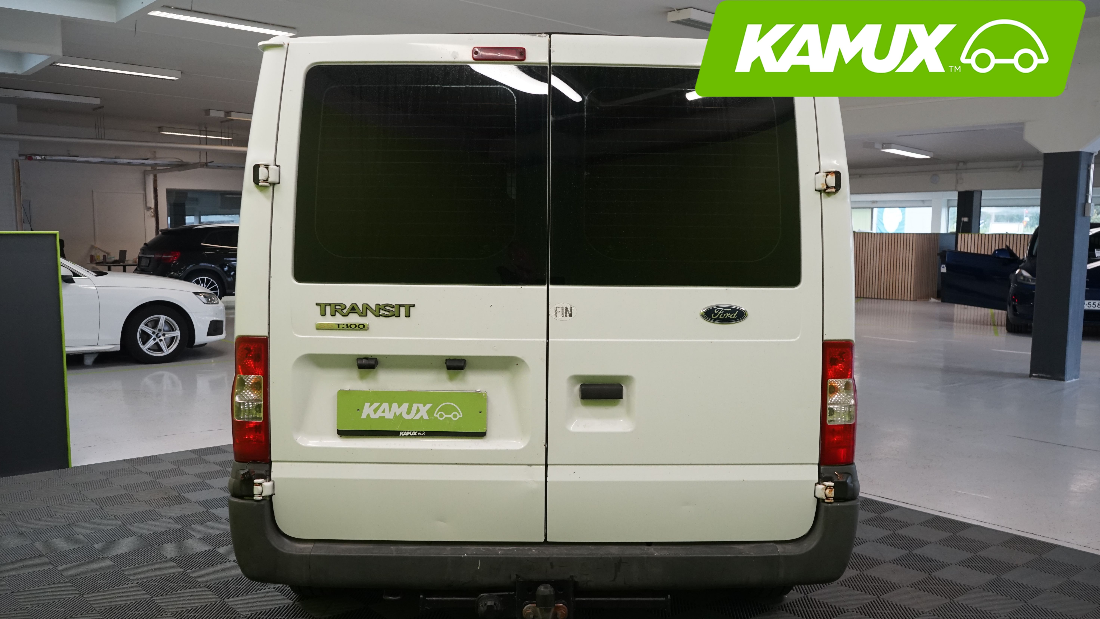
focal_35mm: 32
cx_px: 554
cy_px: 338
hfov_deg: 61.0
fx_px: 933
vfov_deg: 36.6
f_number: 7.1
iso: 1600
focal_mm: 30
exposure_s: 1/30
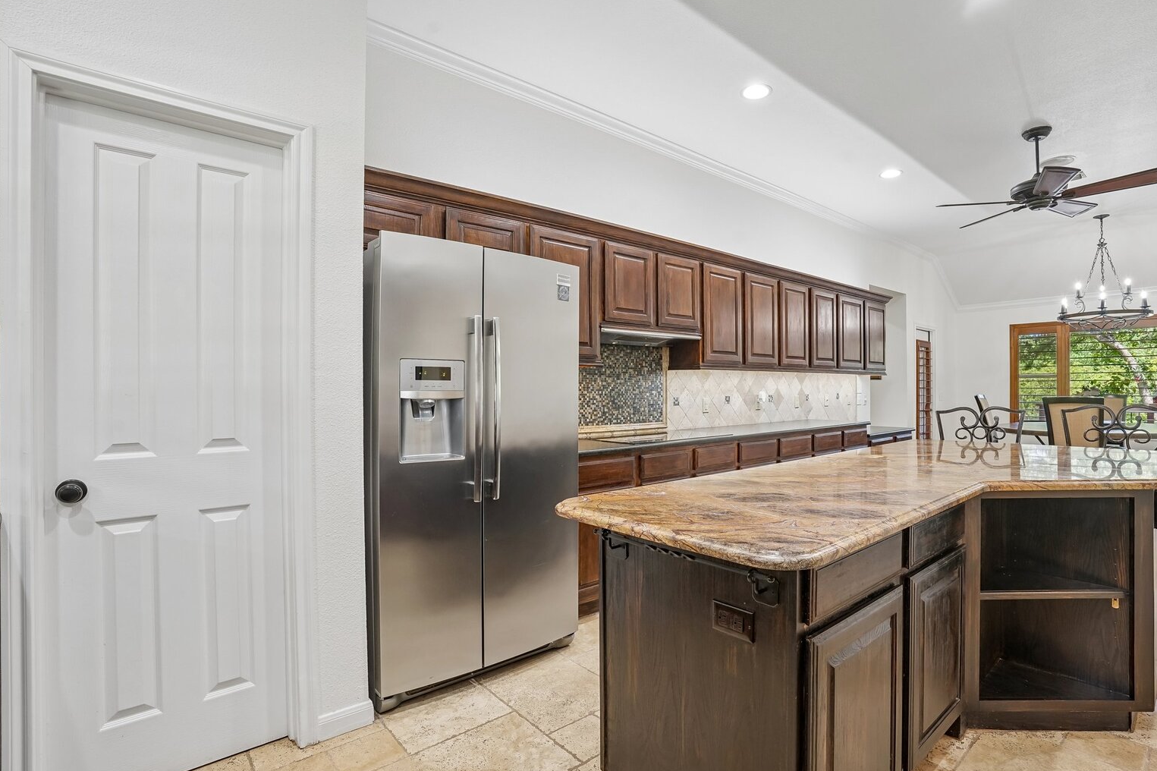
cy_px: 398
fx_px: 546
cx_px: 612
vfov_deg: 70.4
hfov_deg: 93.2
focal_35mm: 17
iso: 400
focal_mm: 16
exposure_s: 1/10
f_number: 8
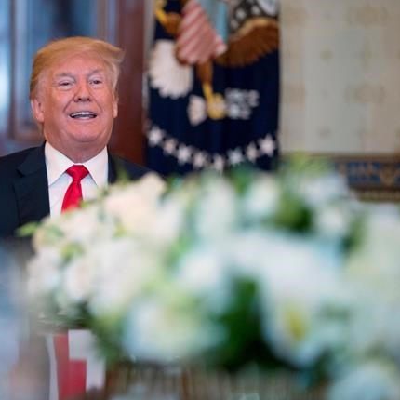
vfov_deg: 9.9
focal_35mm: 176
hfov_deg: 9.9
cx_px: 101
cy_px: 200
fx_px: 2301
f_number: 2.8
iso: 5000
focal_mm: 137
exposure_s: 1/320
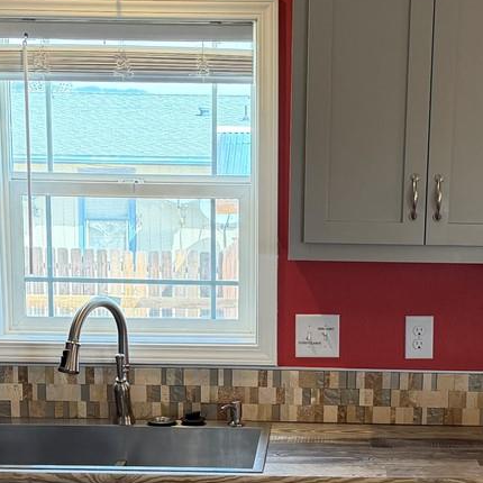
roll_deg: -0.5
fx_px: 1247
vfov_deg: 21.7
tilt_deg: -8.9
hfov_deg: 21.9
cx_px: 288
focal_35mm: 79
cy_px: 371
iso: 200
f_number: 1.78
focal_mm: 6.76
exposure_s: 1/178
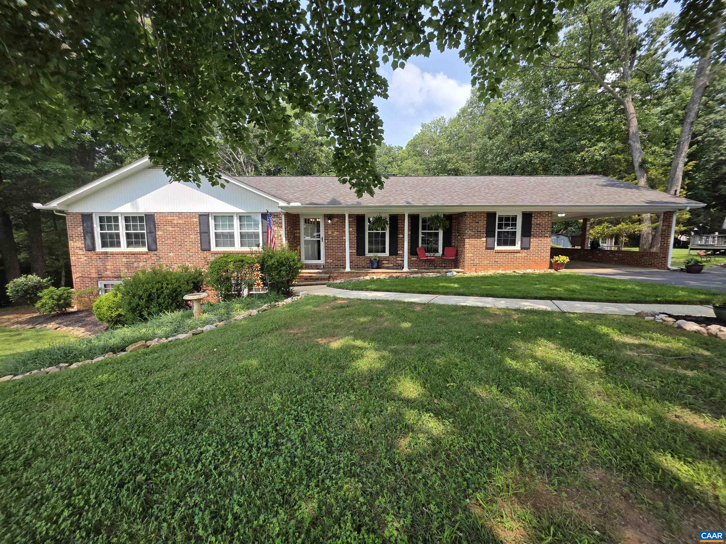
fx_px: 273
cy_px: 272
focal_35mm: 13
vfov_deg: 89.9
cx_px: 363
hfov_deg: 106.2
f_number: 1.9
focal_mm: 2.2
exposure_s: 1/952
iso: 40
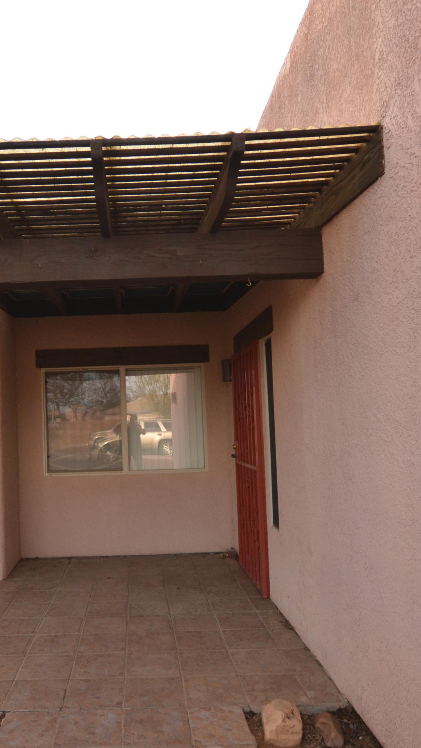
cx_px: 127
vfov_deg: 74.0
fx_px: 496
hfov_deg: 45.0
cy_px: 383
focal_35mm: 25
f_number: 5.6
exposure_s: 1/640
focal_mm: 10
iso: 500
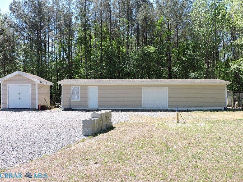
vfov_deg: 56.8
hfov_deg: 71.6
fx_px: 168
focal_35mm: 24
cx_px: 122
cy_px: 91
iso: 100
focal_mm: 4.3
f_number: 3
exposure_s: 1/500
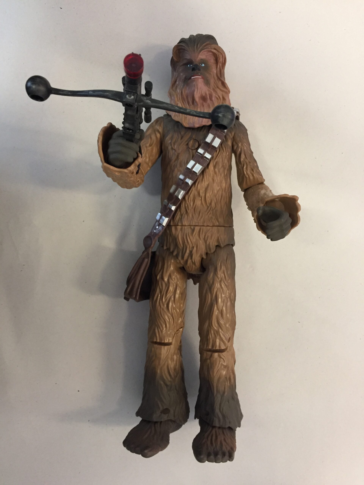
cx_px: 182
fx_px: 407
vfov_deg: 61.7
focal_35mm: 29
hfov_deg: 48.2
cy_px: 242
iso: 250
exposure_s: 1/33
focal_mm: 4.15
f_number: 2.2
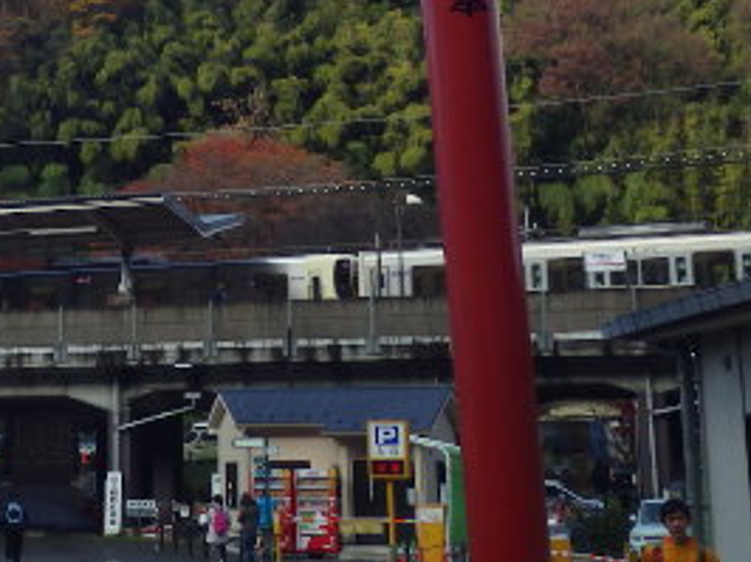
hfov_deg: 20.5
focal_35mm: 94
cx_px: 71
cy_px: -28
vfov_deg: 15.4
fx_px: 2038
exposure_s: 1/400
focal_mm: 6.9
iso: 125
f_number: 3.7
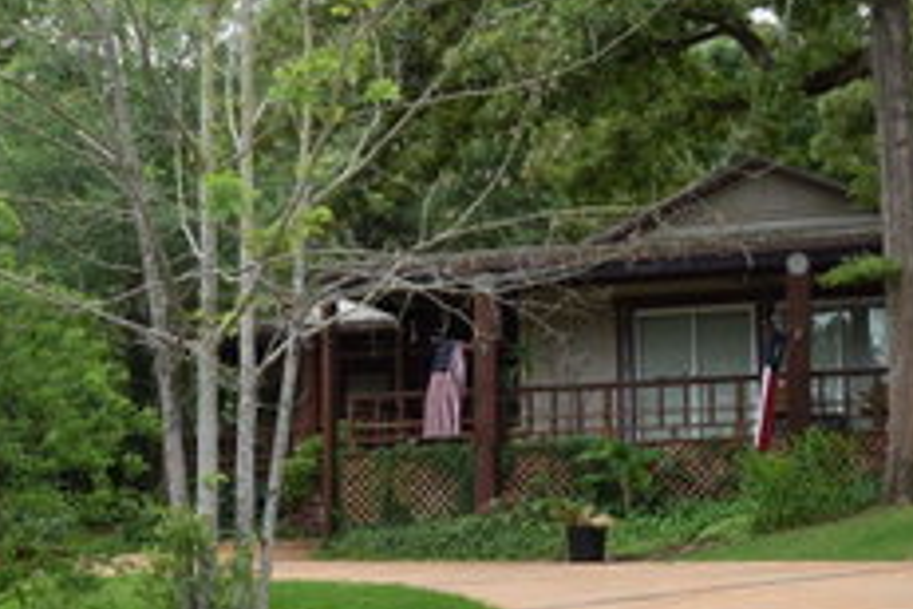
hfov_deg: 27.0
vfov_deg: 18.6
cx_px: 775
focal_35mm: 73
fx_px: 1851
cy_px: 397
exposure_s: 1/160
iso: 100
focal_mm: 22
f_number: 6.3
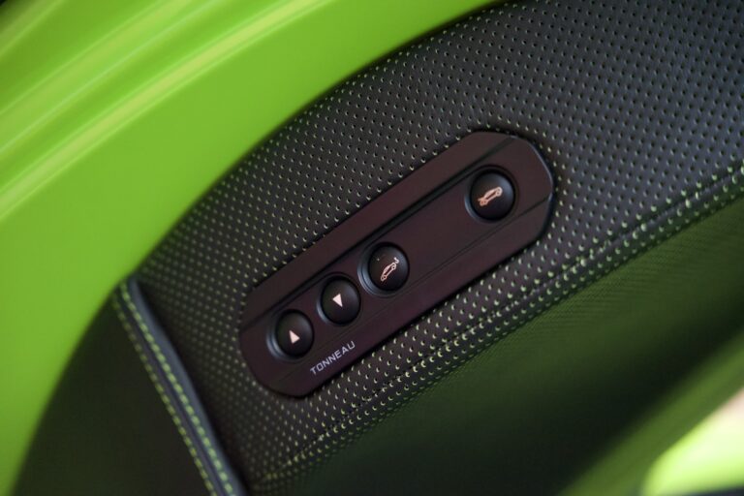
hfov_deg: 28.8
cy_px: 248
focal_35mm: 70
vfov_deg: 19.5
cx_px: 372
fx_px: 1447
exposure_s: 1/100
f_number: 2.8
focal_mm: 70
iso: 5000
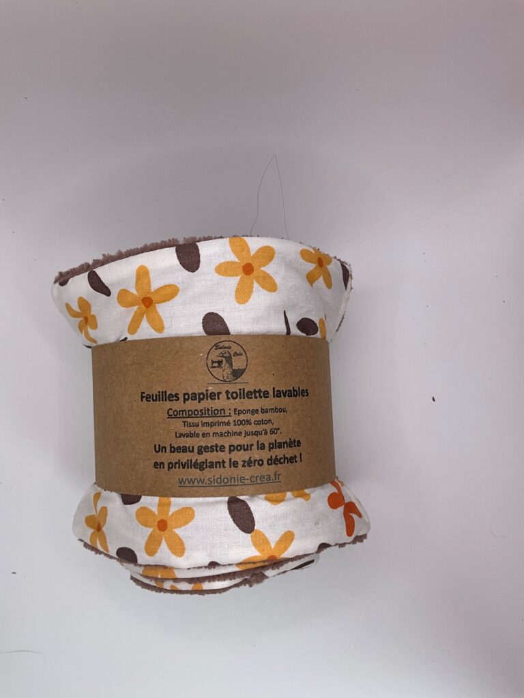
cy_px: 349
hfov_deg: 48.2
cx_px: 262
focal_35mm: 29
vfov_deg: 61.7
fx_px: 585
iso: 25
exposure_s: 1/391
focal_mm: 3
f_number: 1.8
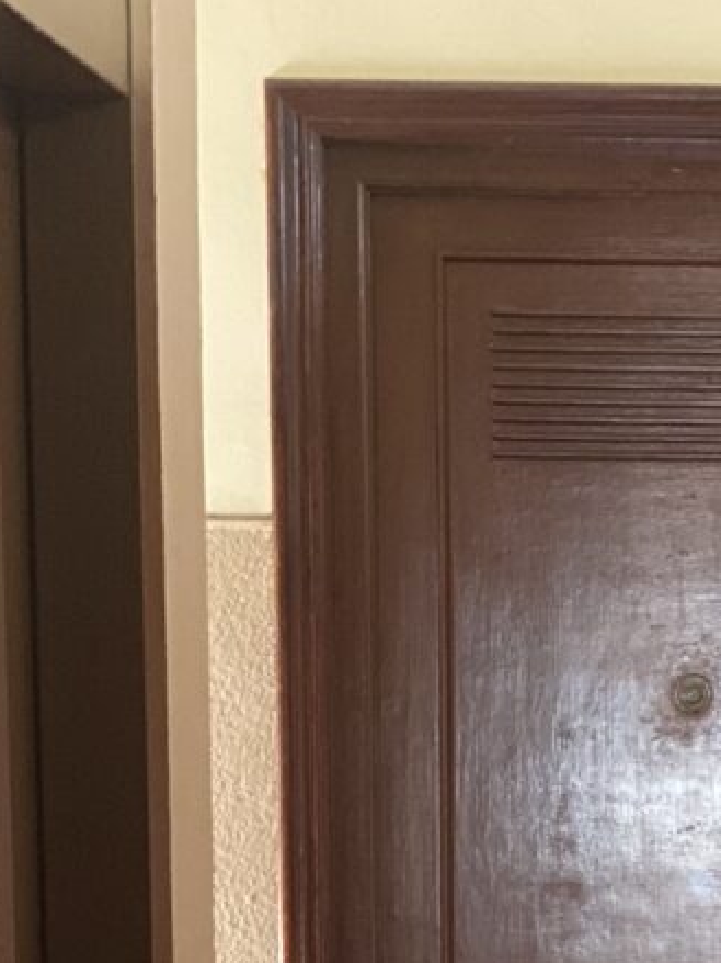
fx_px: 5057
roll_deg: -1.7
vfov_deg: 10.3
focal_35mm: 182
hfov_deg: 8.1
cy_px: 1676
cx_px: 861
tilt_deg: -8.9
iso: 125
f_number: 2
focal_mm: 6
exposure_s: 1/33
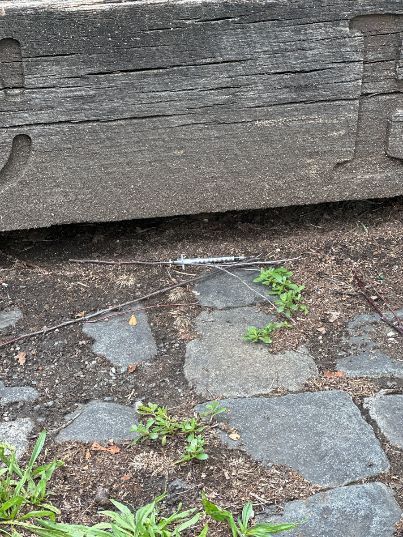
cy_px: 268
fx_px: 1195
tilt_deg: -27.0
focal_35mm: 77
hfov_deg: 19.1
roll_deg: -2.2
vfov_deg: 25.3
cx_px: 202
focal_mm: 9
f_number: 2.8
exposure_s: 1/99
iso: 100
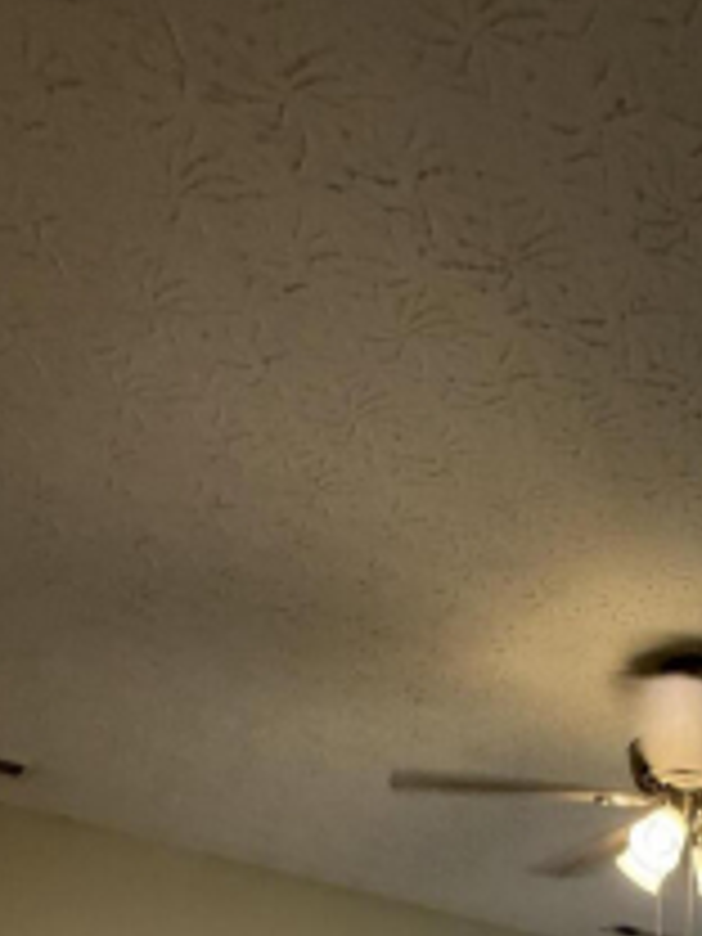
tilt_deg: -7.6
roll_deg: -1.4
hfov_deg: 30.2
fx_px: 1217
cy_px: 1406
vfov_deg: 28.0
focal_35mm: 45
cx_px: 680
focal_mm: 2.22
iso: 200
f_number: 2.2
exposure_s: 1/60
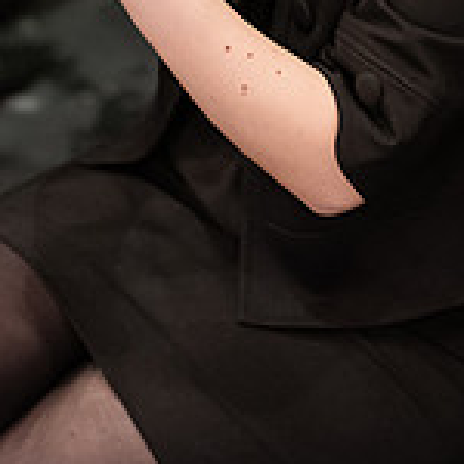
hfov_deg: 1.8
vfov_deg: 1.8
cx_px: 102
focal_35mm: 989
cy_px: -97
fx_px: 14998
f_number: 3.2
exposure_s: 1/320
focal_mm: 300
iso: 3200
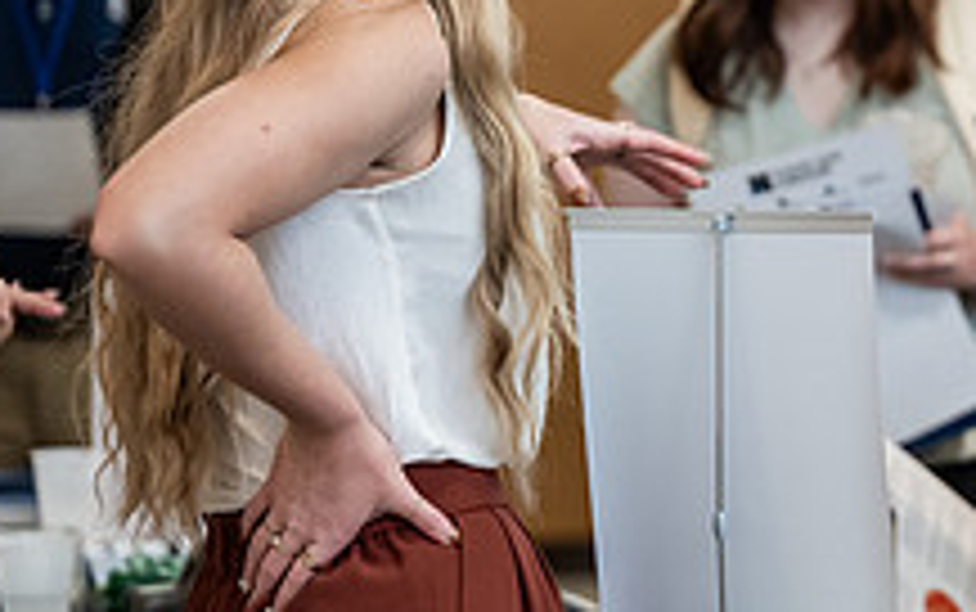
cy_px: 128
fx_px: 7400
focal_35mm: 278
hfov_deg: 7.5
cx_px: 1169
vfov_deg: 4.7
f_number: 2.8
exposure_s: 1/200
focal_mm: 102
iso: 1600
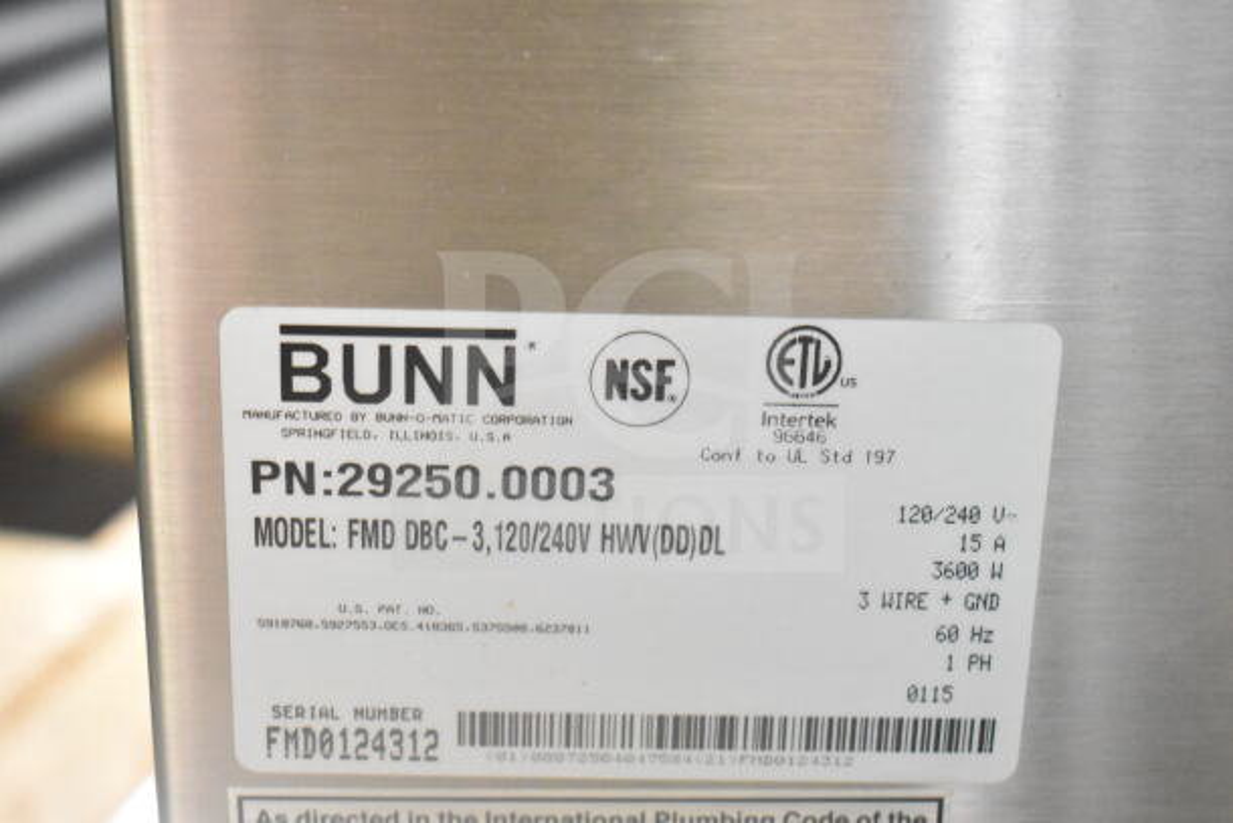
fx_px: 2158
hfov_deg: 31.9
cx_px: 616
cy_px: 412
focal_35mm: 63
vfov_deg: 21.6
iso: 10000
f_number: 5
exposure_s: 1/60
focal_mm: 42
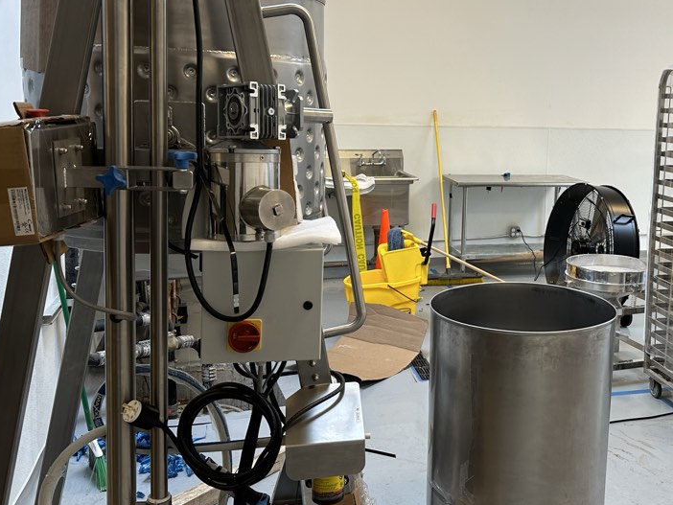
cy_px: 194
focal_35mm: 41
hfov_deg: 44.7
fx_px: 797
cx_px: 475
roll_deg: -2.8
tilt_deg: -7.9
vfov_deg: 35.0
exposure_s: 1/120
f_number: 1.78
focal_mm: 6.86
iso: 80
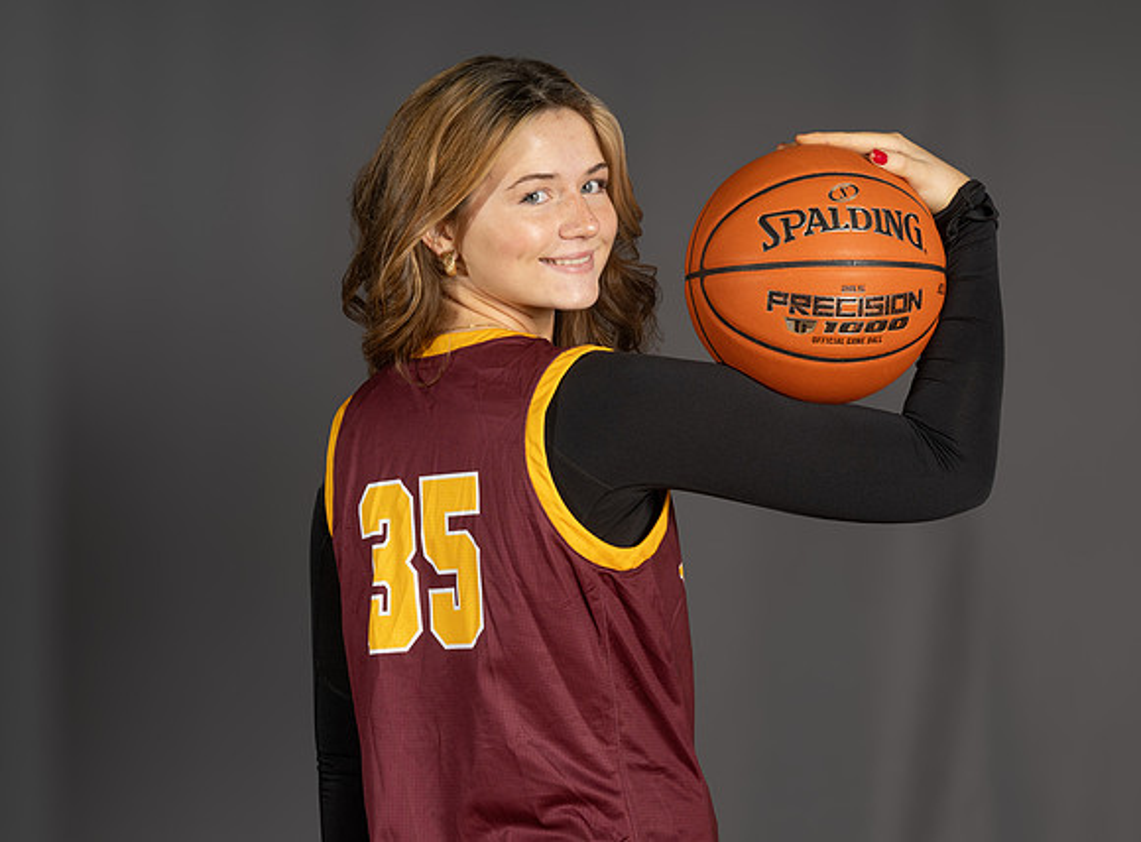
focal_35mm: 141
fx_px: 4623
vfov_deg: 10.4
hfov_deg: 14.1
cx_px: 676
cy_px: 434
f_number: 8
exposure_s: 1/200
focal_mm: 96
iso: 200
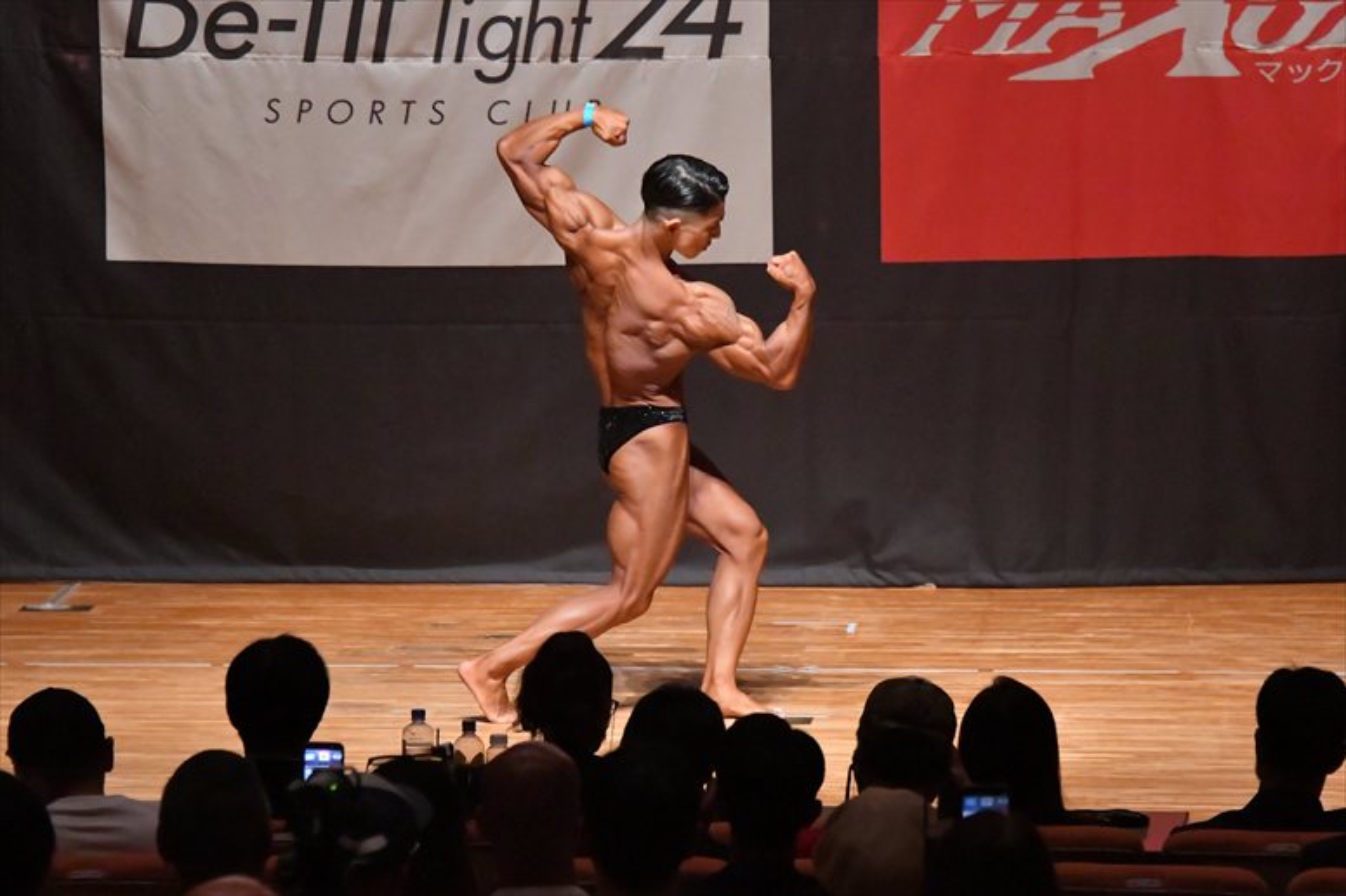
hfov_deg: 9.2
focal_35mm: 225
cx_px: 673
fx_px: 8409
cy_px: 448
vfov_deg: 6.1
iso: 12800
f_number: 5.6
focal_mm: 150
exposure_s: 1/400
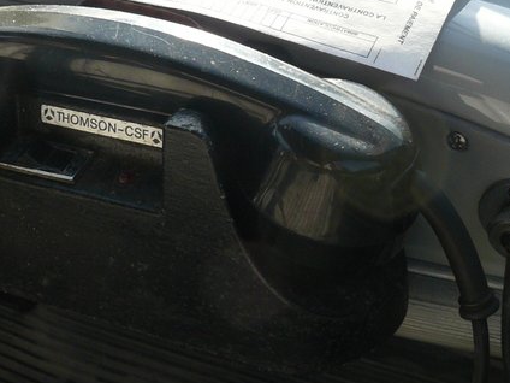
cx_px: 172
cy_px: 112
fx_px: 1282
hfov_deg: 22.4
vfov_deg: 16.9
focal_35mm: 87
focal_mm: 6
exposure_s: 1/200
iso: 100
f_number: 4
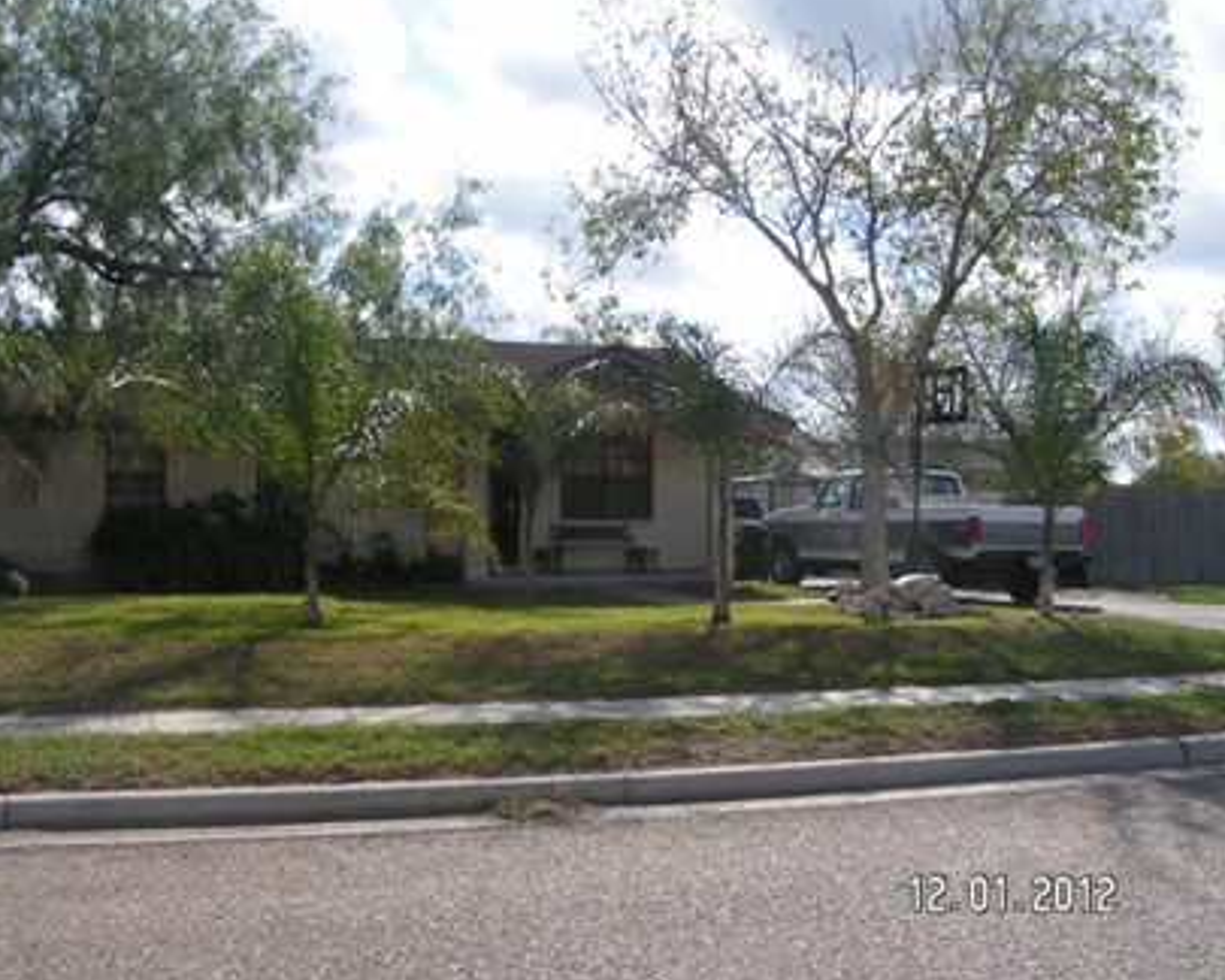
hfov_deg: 44.7
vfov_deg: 36.5
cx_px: 550
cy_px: 484
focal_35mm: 41
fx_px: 1486
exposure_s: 1/400
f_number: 5.6
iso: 50
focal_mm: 5.8
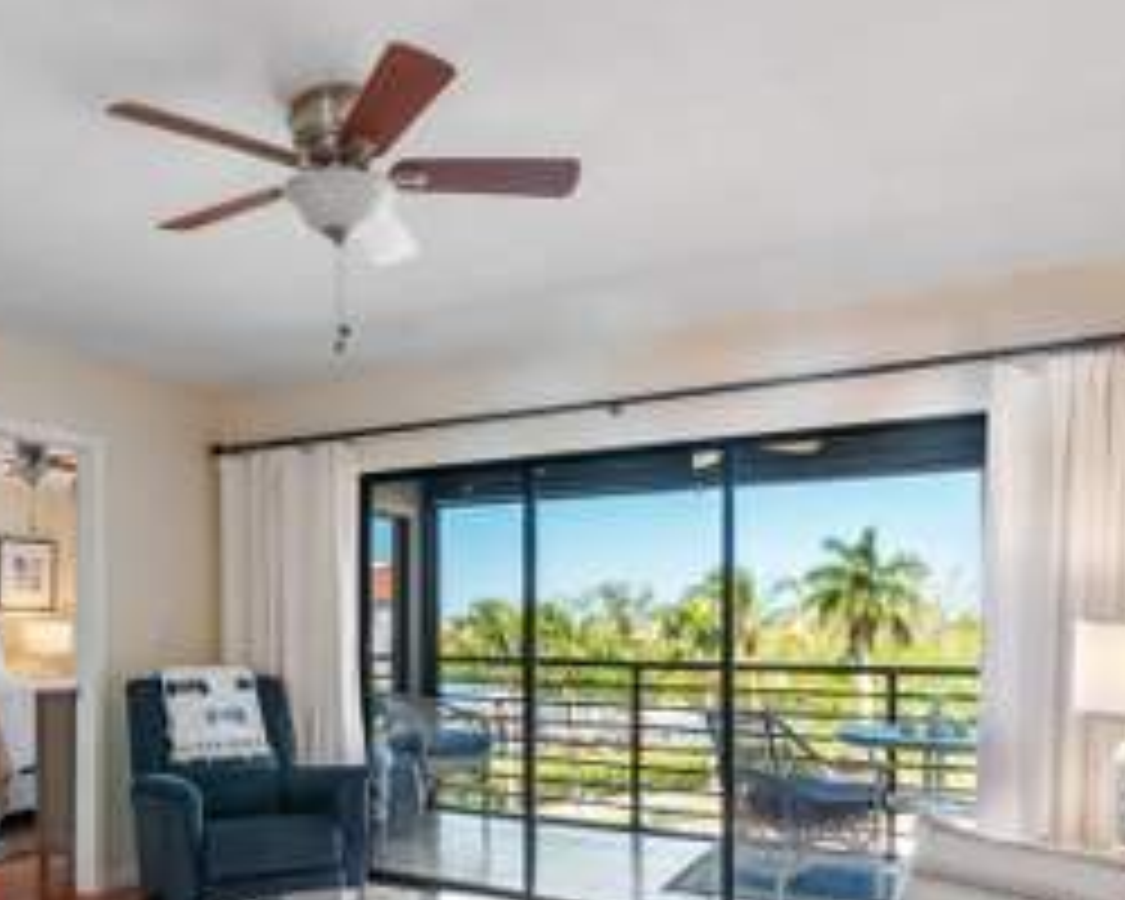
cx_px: 364
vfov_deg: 51.1
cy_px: 666
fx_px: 899
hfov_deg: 62.3
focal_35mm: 27
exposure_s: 1/5
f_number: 8
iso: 200
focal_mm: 10
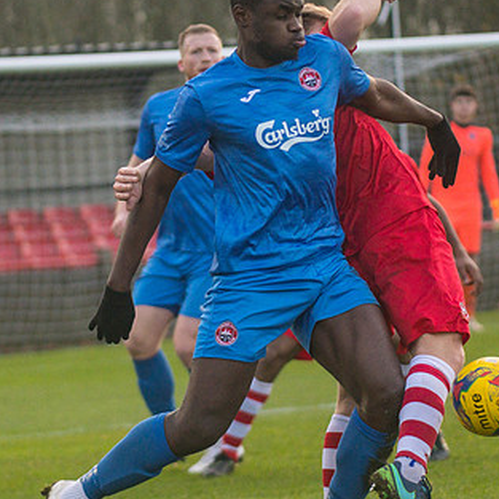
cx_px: 154
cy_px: 212
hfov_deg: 4.9
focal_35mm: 358
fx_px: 5839
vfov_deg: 4.9
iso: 2000
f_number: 2.8
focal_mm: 120
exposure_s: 1/2000
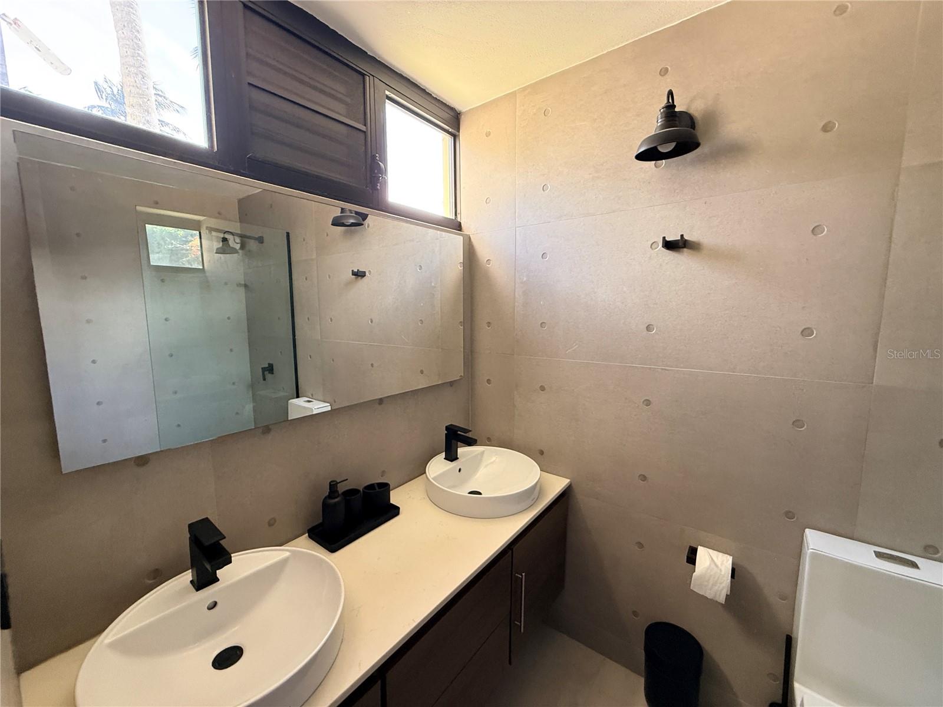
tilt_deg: -5.8
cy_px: 354
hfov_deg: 102.1
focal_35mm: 14
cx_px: 472
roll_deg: -0.4
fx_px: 381
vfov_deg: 85.7
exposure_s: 1/67
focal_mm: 2.22
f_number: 2.2
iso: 320
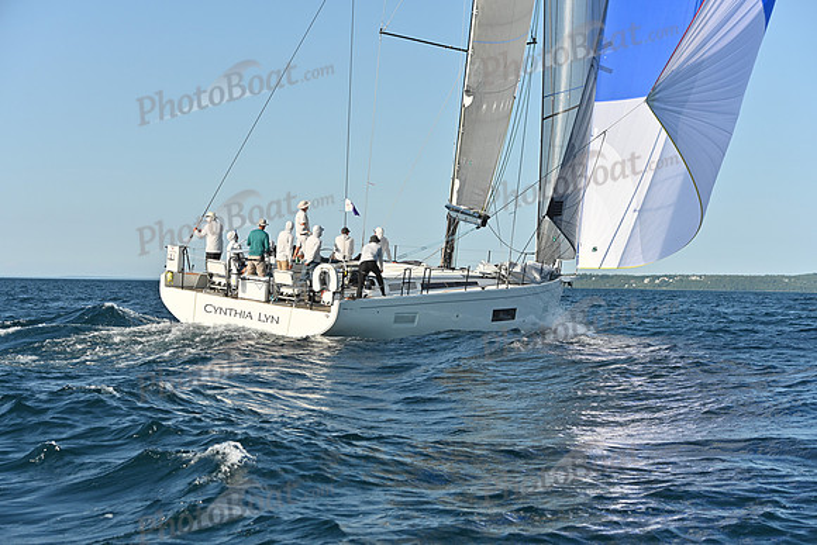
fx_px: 1589
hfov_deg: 28.8
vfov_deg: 19.5
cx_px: 408
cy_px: 272
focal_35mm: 70
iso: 320
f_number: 5.6
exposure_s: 1/2000
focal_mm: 70
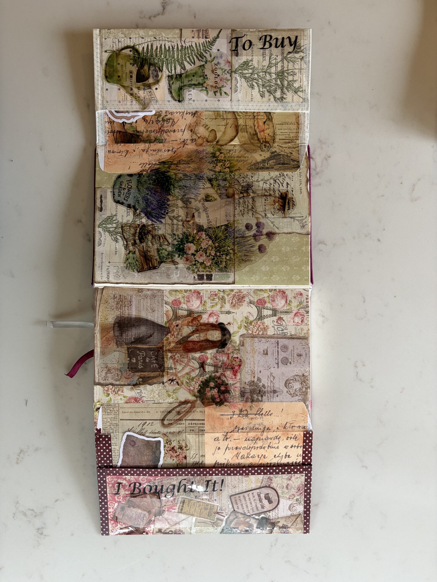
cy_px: 291
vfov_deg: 67.3
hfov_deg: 53.1
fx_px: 438
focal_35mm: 26
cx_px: 218
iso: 160
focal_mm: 5.96
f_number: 1.6
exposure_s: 1/50
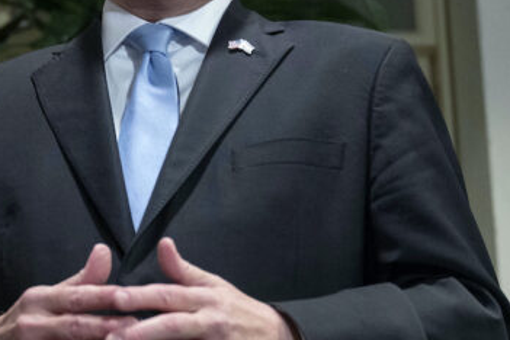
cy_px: 119
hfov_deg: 22.0
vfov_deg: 14.8
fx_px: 1303
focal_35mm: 92
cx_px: 154
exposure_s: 1/200
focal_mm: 42
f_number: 2.8
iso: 3200
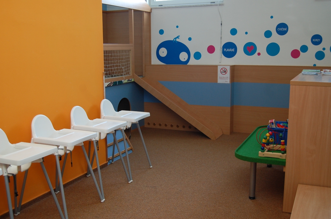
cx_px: 166
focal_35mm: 39
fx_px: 358
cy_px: 110
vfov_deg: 34.1
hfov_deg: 49.6
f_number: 4
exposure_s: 1/60
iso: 400
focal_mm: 26
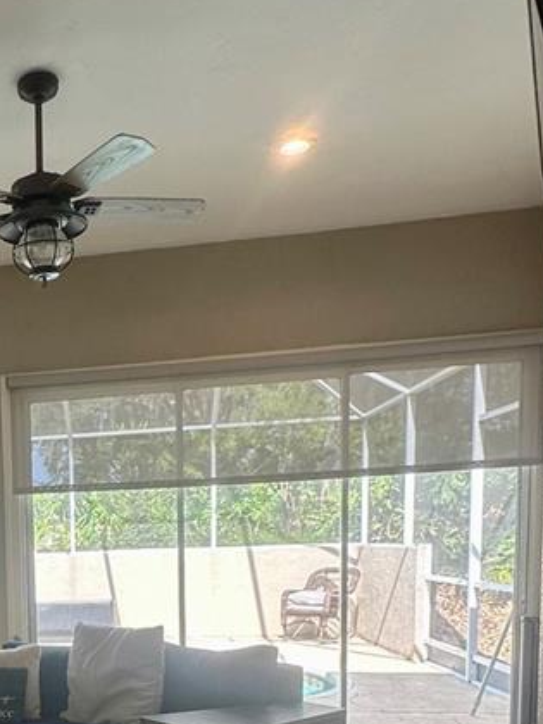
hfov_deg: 32.2
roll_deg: +1.5
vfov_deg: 43.5
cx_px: -38
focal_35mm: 40
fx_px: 837
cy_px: 626
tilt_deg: -5.6
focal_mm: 2.22
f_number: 2.2
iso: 50
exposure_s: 1/120
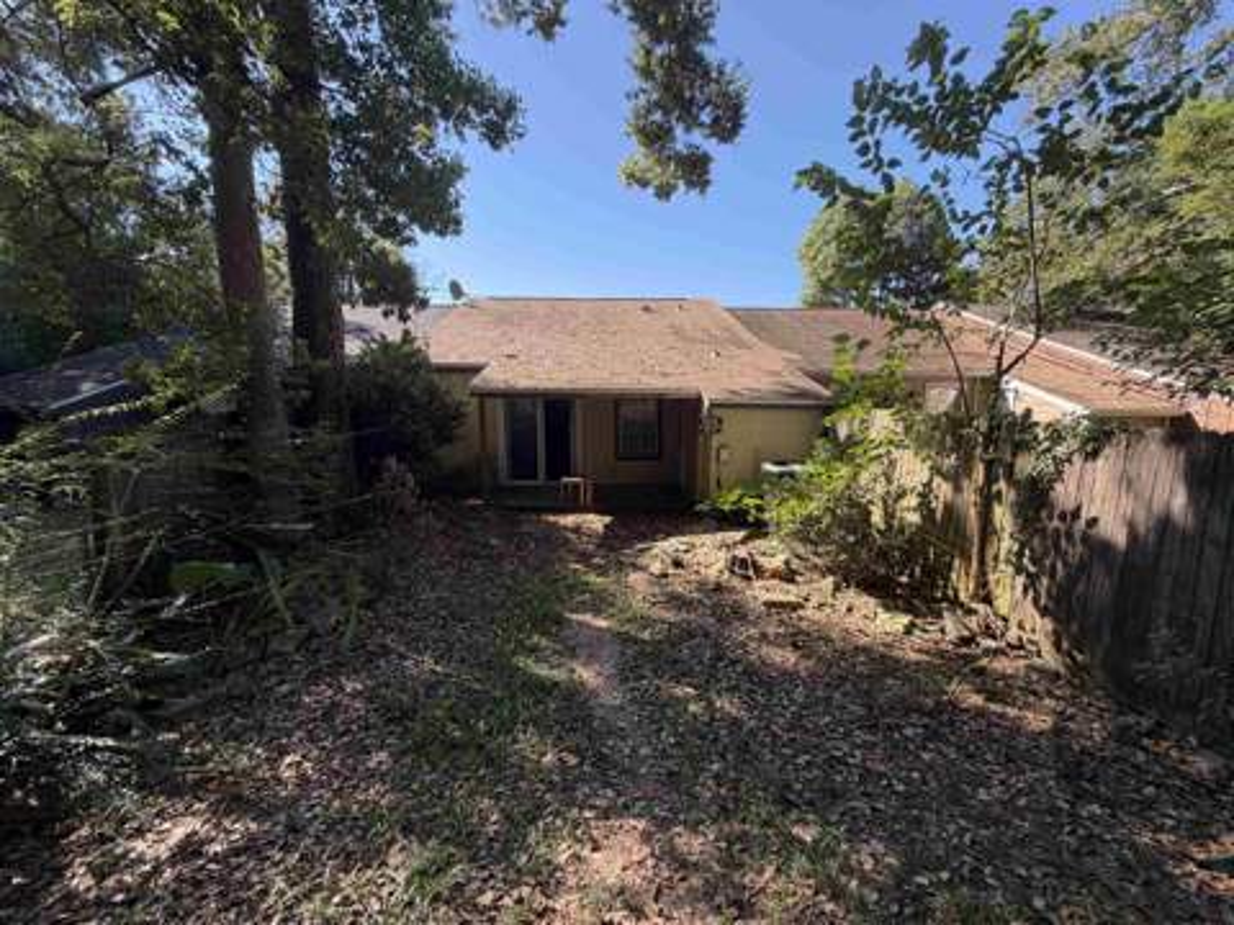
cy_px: 462
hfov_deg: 102.1
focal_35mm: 14
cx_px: 617
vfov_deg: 85.7
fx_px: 499
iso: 64
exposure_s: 1/445
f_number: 2.2
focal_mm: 2.22
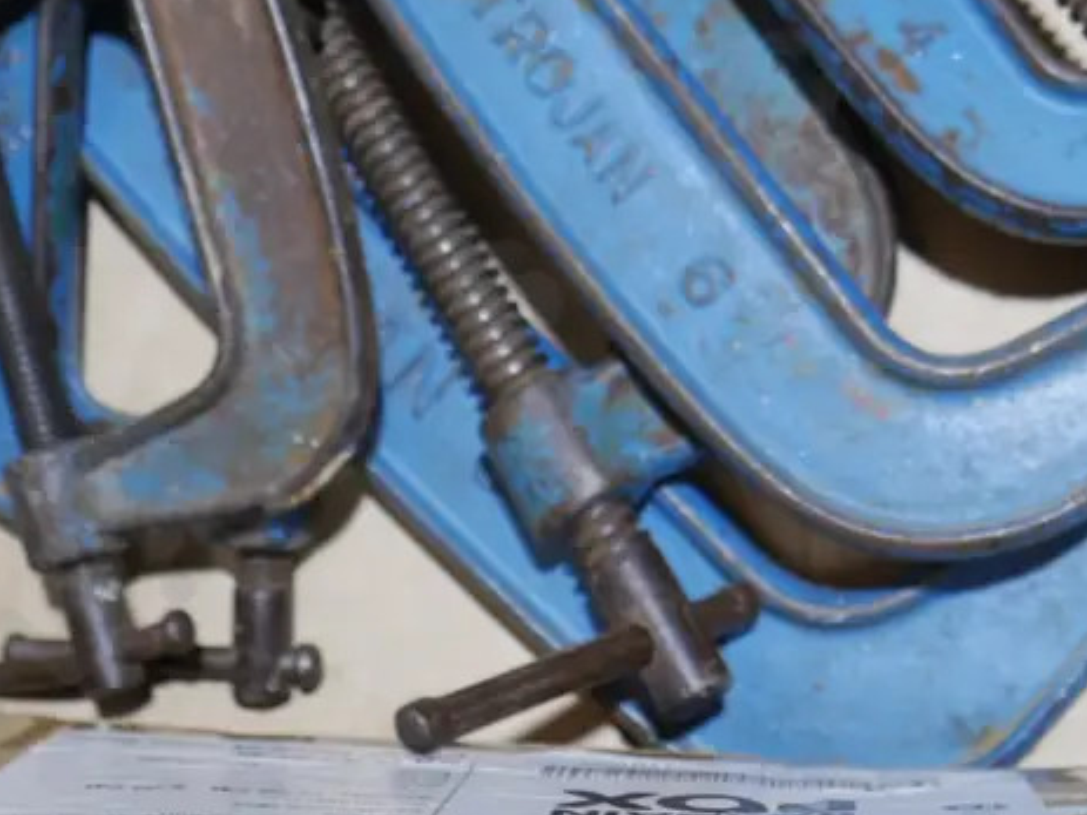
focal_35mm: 84
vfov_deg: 17.4
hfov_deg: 23.2
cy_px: 143
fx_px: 2637
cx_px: 704
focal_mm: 19
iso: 320
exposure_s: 1/60
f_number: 4.1
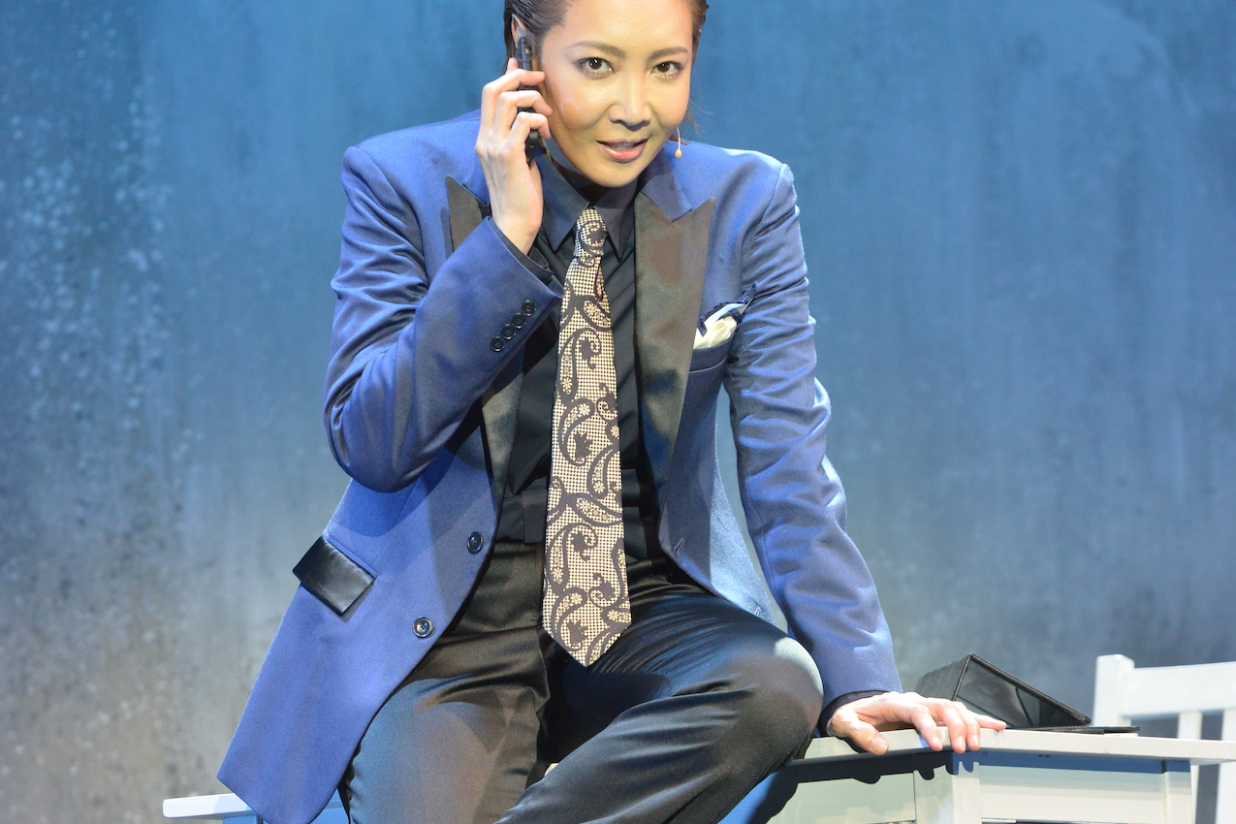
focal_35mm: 256
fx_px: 8789
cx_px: 618
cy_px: 637
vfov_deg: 5.4
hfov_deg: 8.0
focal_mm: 170
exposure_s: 1/250
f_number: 5
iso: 2500
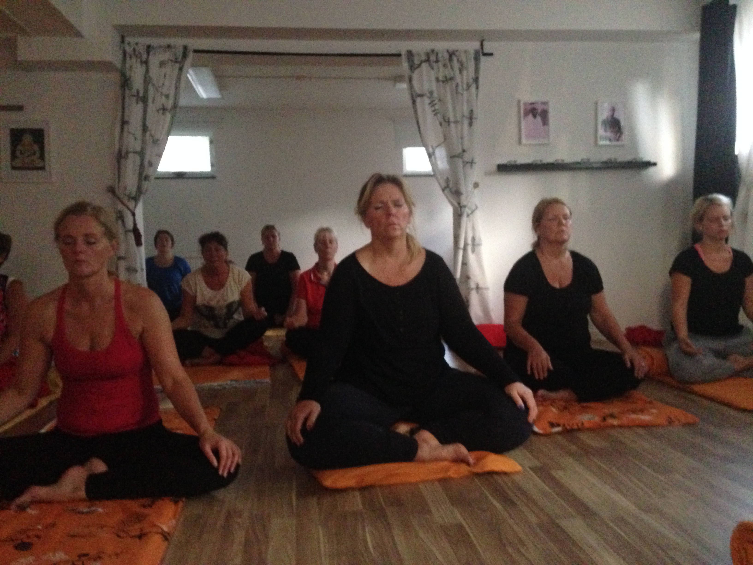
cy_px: 282
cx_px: 376
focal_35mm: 33
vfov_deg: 42.9
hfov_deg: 55.4
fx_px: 718
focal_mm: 4.12
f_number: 2.4
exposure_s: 1/15
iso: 800
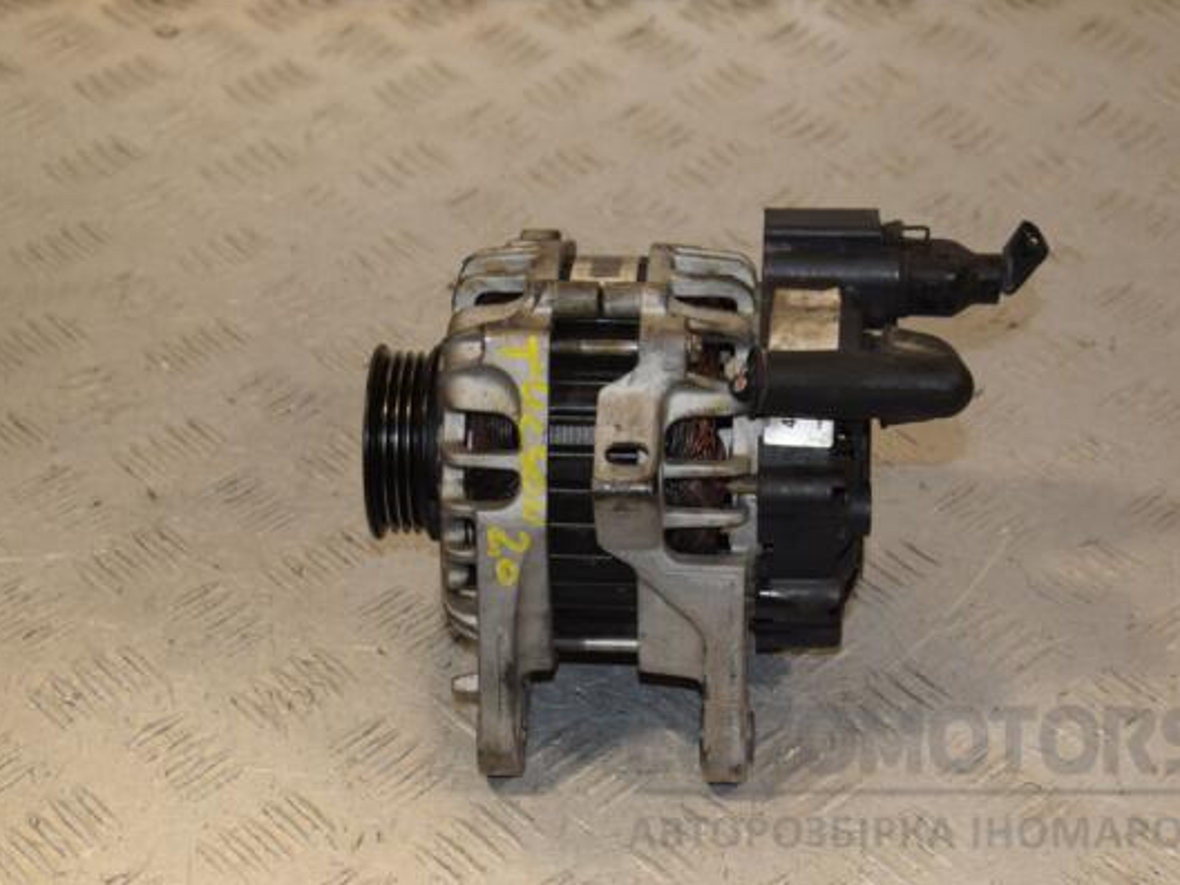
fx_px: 2795
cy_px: 442
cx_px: 586
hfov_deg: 23.8
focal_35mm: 82
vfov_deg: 18.0
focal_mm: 50
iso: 800
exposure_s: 1/200
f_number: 7.1
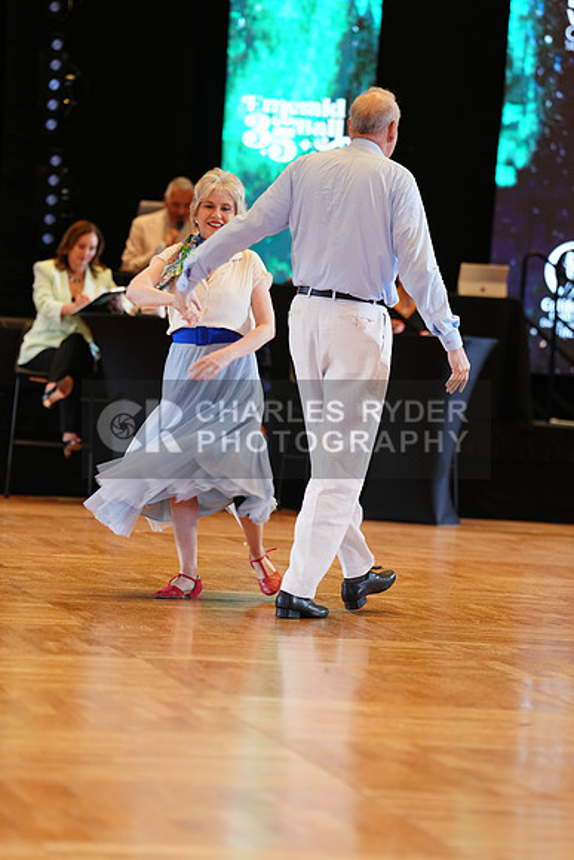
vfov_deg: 11.9
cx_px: 287
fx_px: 4135
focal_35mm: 173
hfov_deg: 7.9
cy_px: 430
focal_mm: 173
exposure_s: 1/200
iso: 1250
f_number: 3.5
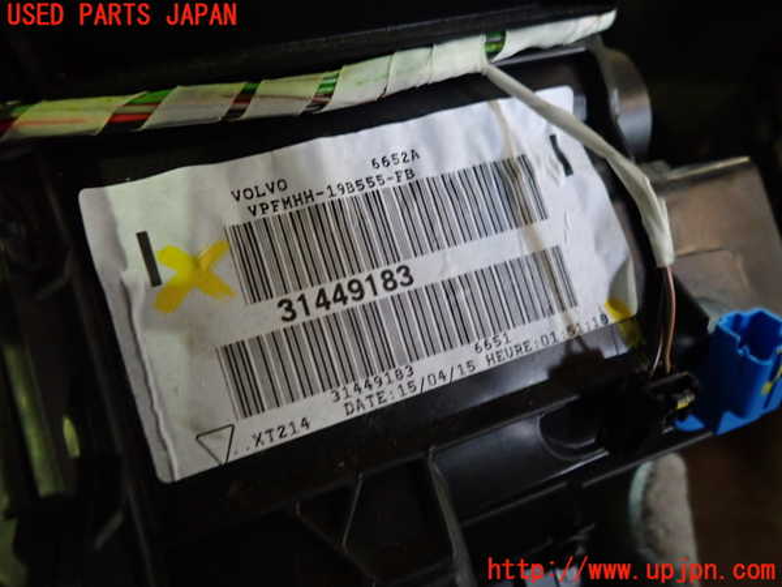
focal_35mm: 25
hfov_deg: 69.4
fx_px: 565
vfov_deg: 54.9
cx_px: 391
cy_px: 294
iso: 640
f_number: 2
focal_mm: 4.5
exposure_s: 1/30
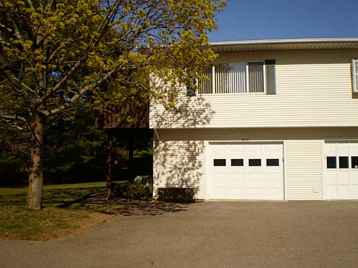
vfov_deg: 39.7
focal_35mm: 36
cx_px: 179
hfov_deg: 51.4
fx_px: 372
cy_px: 134
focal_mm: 6.3
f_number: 4.6
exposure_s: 1/1250
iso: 64
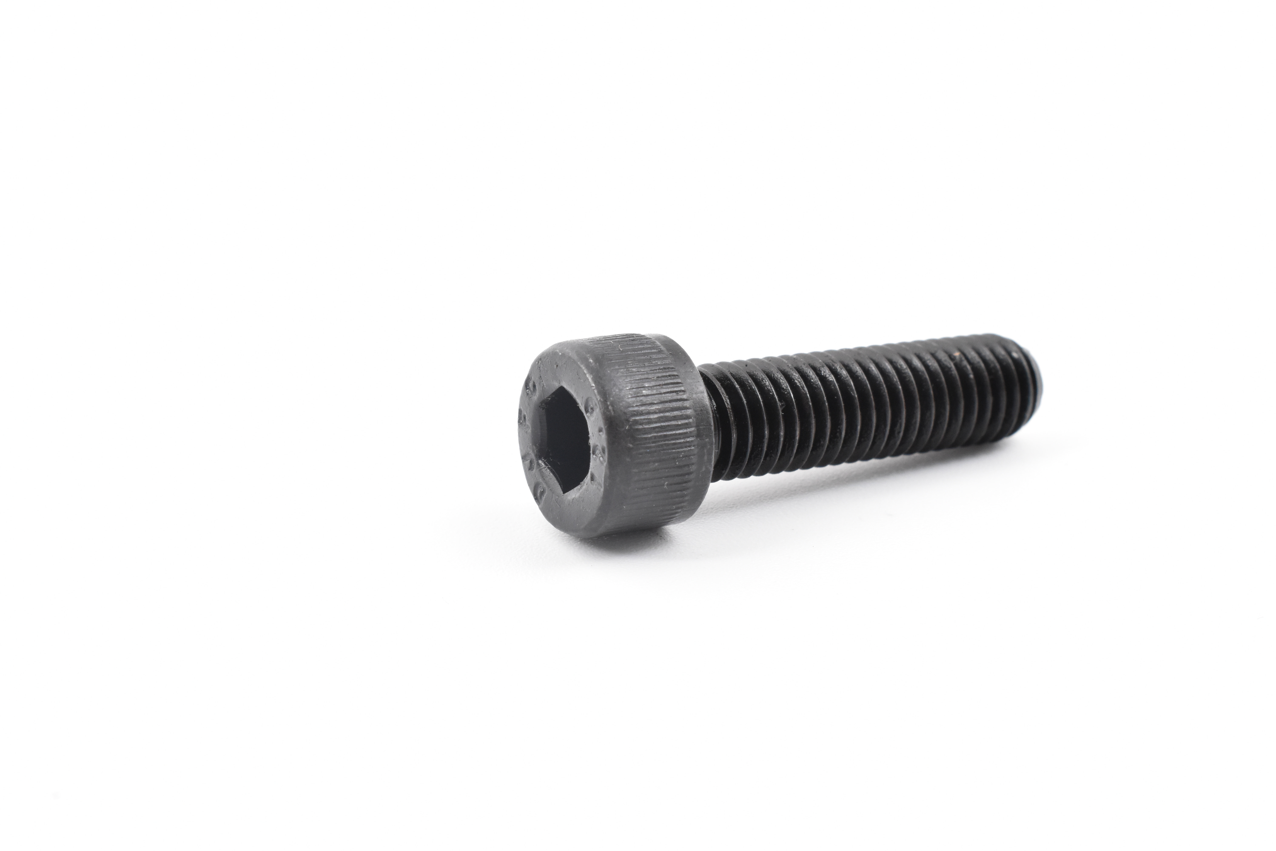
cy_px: 426
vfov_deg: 20.2
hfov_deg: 29.9
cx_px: 638
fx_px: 2392
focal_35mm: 68
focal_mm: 45
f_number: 16
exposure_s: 1/80
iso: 1250
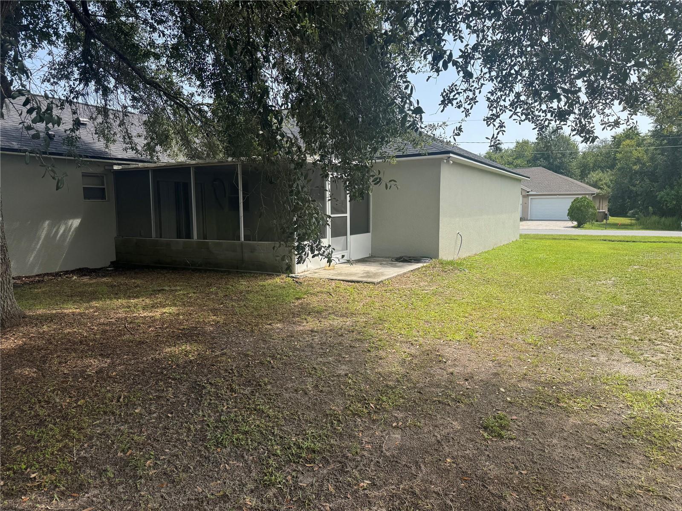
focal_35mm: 24
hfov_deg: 71.6
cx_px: 341
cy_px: 256
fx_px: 473
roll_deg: +0.3
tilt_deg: -6.7
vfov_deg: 56.8
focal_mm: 6.76
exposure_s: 1/1366
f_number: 1.78
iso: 80
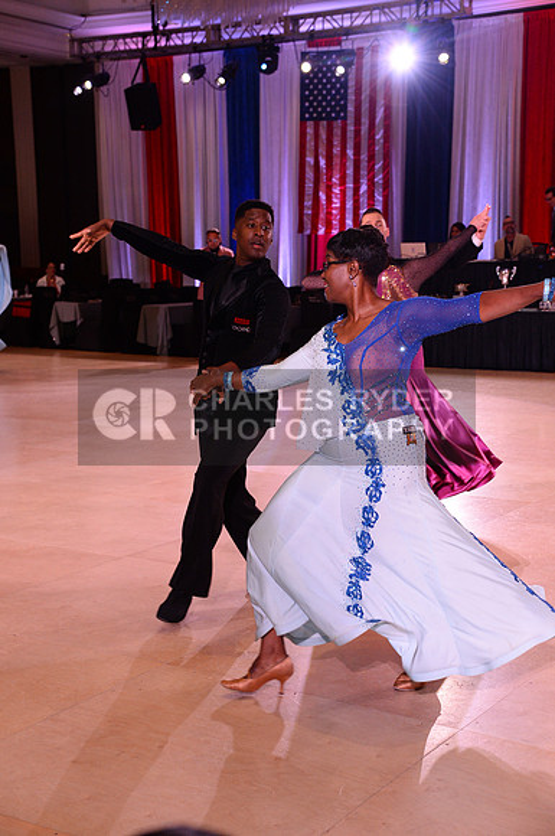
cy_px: 418
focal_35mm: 55
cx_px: 278
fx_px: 1276
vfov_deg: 36.3
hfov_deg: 24.5
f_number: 6.3
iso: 2500
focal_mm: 55
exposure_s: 1/250
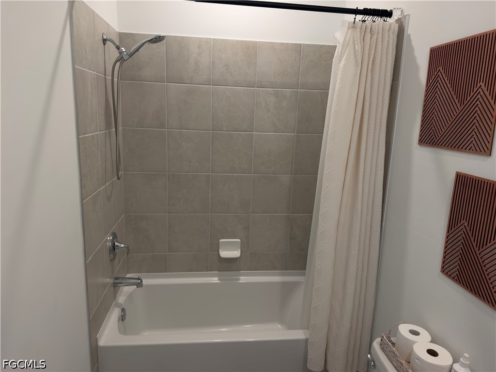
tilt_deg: -10.9
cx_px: 248
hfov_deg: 71.6
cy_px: 186
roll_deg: -1.7
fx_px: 344
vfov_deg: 56.8
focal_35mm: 24
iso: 80
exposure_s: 1/60
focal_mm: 6.76
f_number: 1.78
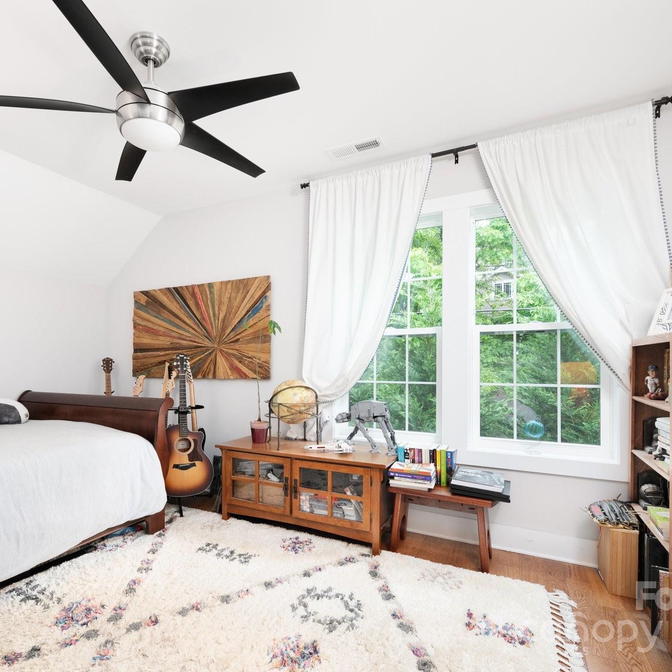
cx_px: 291
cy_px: 336
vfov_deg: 80.7
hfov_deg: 80.3
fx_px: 395
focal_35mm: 18
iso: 200
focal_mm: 14
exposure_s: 1/8
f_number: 8
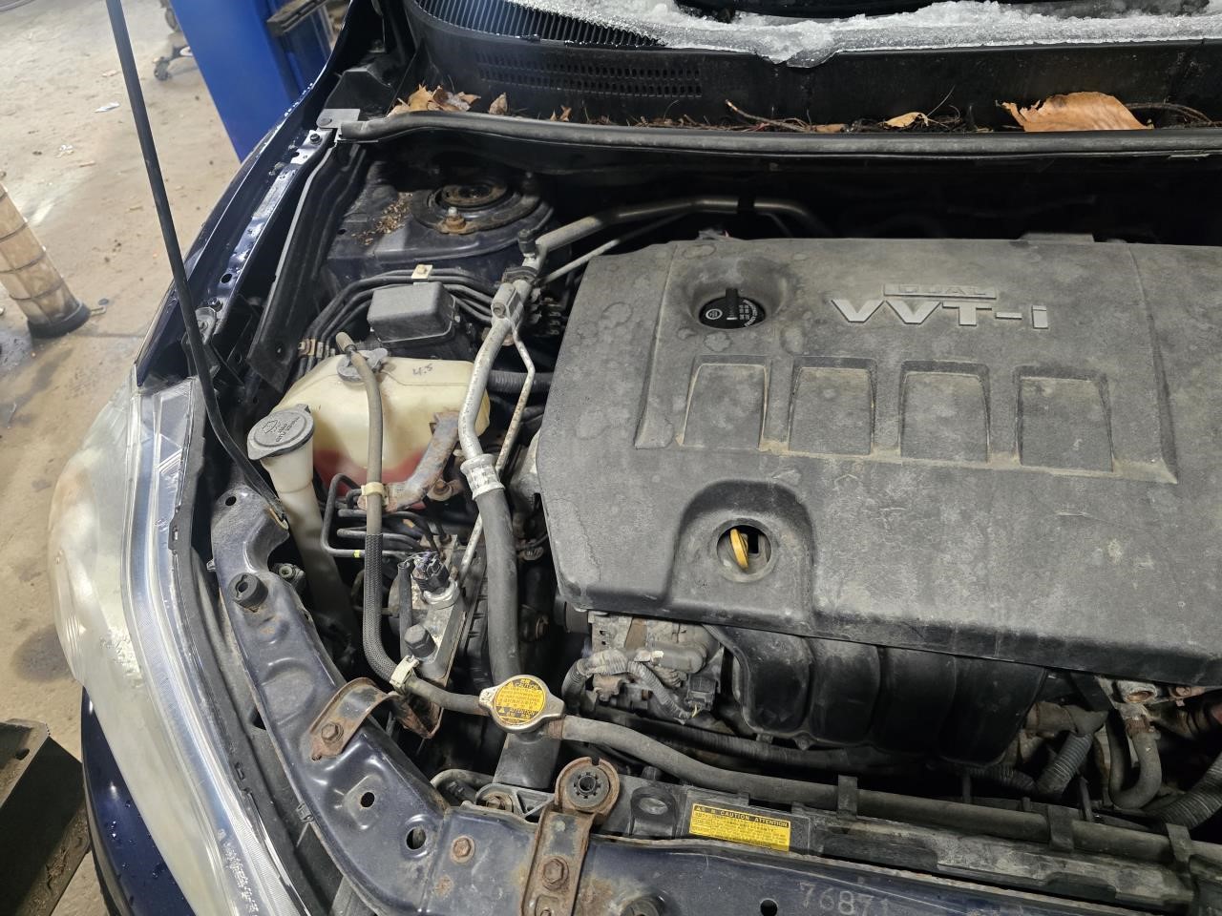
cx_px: 611
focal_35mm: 23
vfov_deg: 58.9
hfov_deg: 73.9
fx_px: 812
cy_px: 458
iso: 1000
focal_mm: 6.3
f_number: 1.7
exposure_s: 1/120
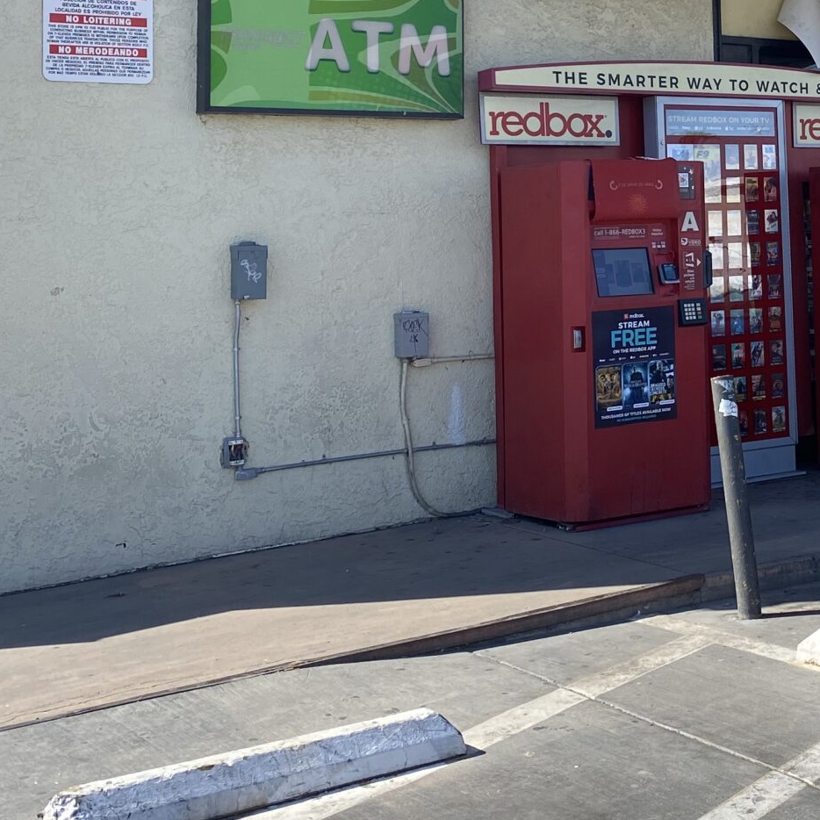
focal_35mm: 63
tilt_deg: +3.0
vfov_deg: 26.7
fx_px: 1688
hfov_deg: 25.6
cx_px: 860
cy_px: 145
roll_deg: +0.5
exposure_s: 1/1377
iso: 32
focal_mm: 4.25
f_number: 1.8
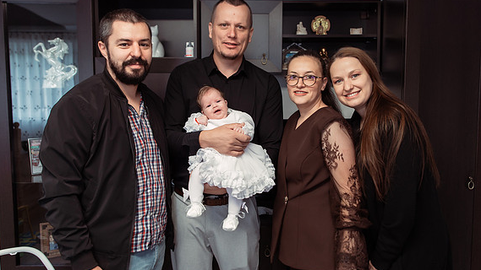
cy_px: 120
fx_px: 395
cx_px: 252
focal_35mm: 31
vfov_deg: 37.7
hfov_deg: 62.6
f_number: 3.2
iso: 800
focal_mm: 24
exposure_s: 1/125
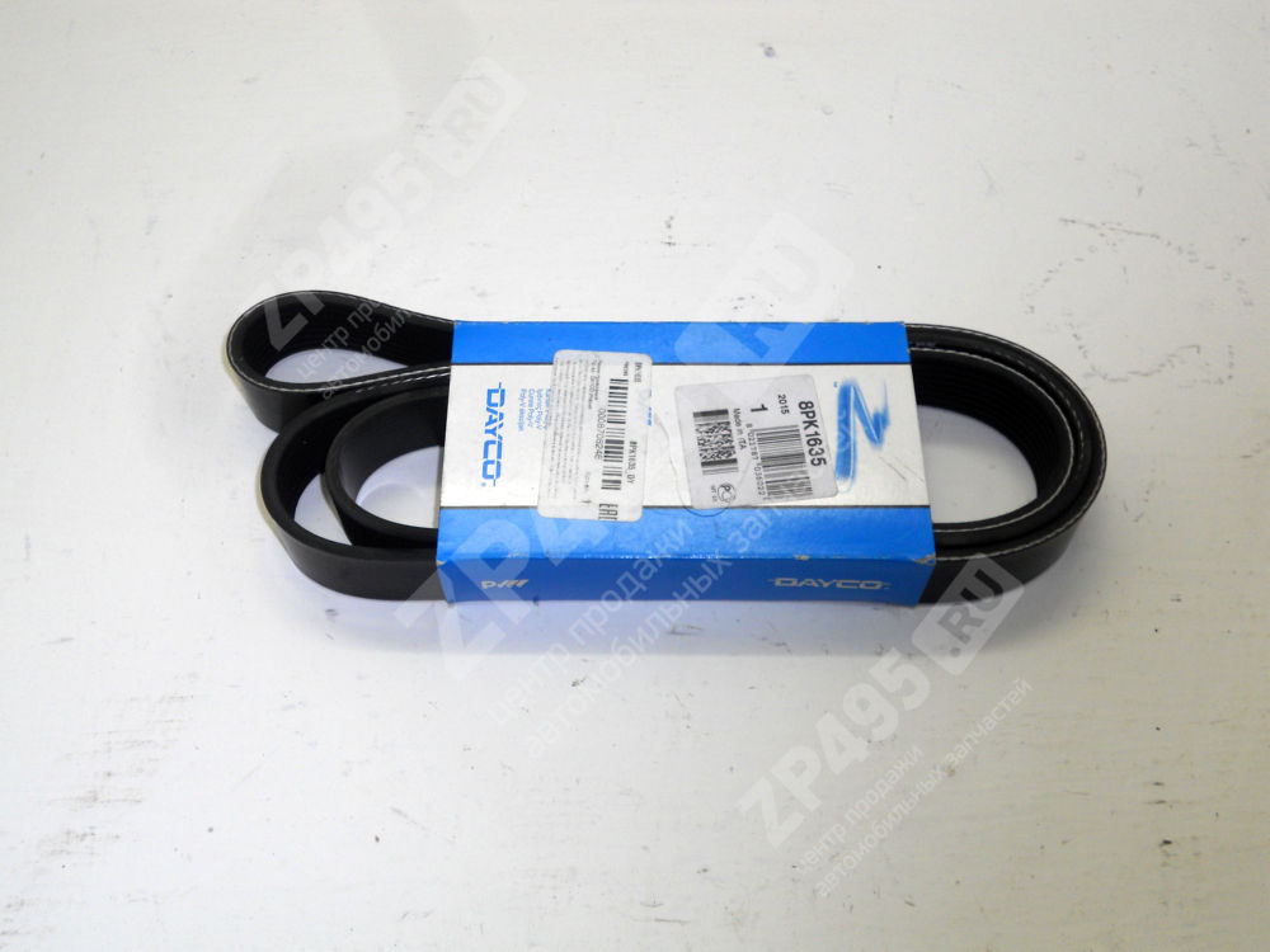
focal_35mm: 38
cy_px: 476
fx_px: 1394
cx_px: 635
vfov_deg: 37.7
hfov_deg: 49.0
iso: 80
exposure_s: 1/60
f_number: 3.9
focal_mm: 6.9
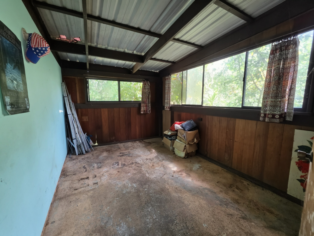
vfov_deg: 89.9
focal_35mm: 13
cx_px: 157
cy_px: 118
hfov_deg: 106.2
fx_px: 118
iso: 250
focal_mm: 2.2
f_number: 2.2
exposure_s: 1/60
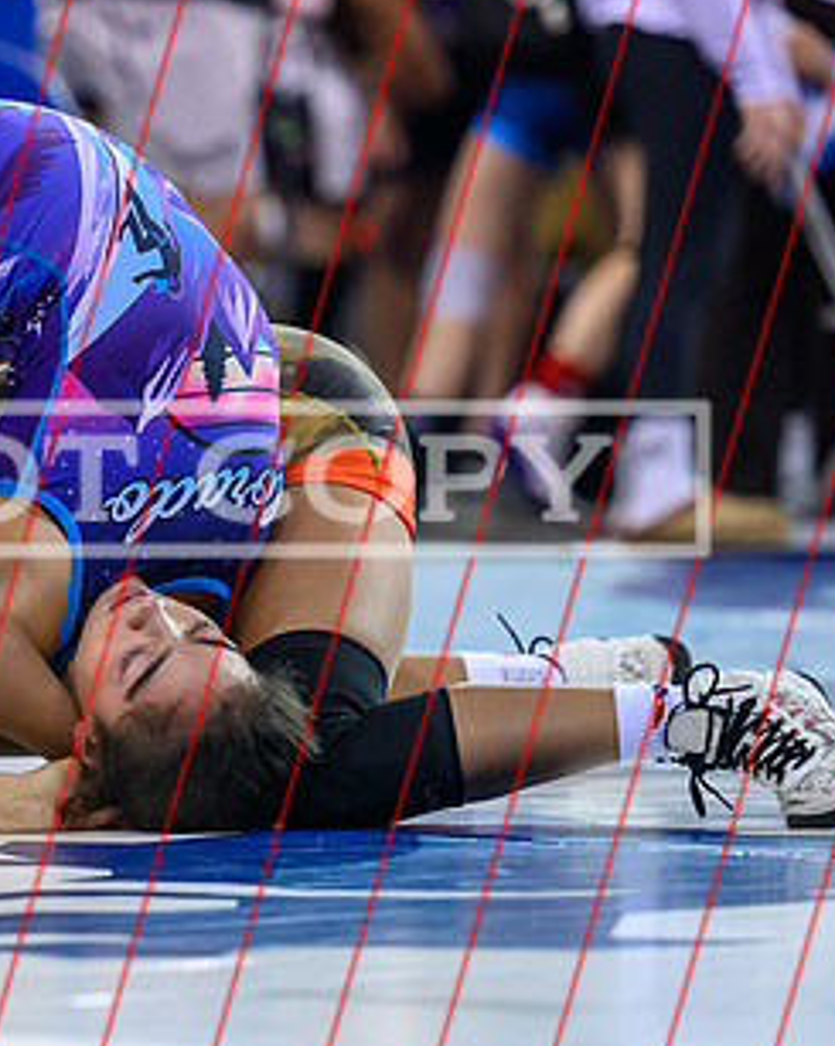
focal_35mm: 359
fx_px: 11106
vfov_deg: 5.4
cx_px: -67
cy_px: 607
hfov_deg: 4.3
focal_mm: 150
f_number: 2.8
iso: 3200
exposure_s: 1/800
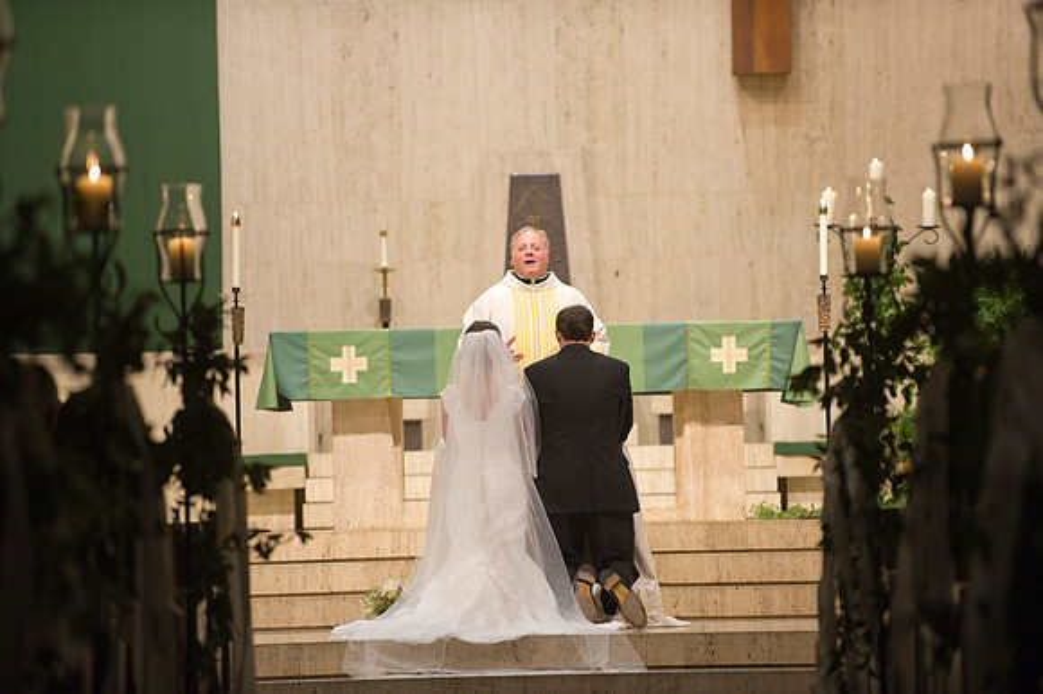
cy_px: 347
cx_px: 522
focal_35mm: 200
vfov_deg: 6.9
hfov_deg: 10.3
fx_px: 5791
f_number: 2.8
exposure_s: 1/100
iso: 1600
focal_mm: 200
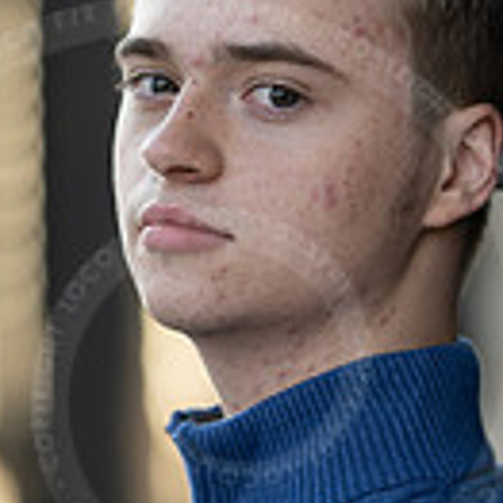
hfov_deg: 7.1
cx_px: 280
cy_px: 461
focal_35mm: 248
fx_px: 4077
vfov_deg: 7.0
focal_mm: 85
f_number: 1.8
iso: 100
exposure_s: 1/250
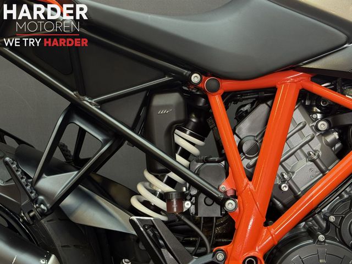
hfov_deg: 39.7
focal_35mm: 48
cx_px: 176
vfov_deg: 30.3
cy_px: 132
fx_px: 488
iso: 125
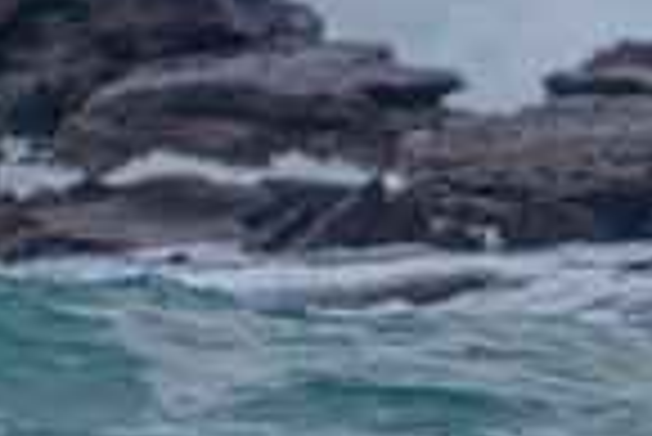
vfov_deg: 0.6
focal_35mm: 2450
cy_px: 748
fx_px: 44416
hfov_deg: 0.8
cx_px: 531
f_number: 5.6
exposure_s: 1/2000
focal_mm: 500
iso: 450
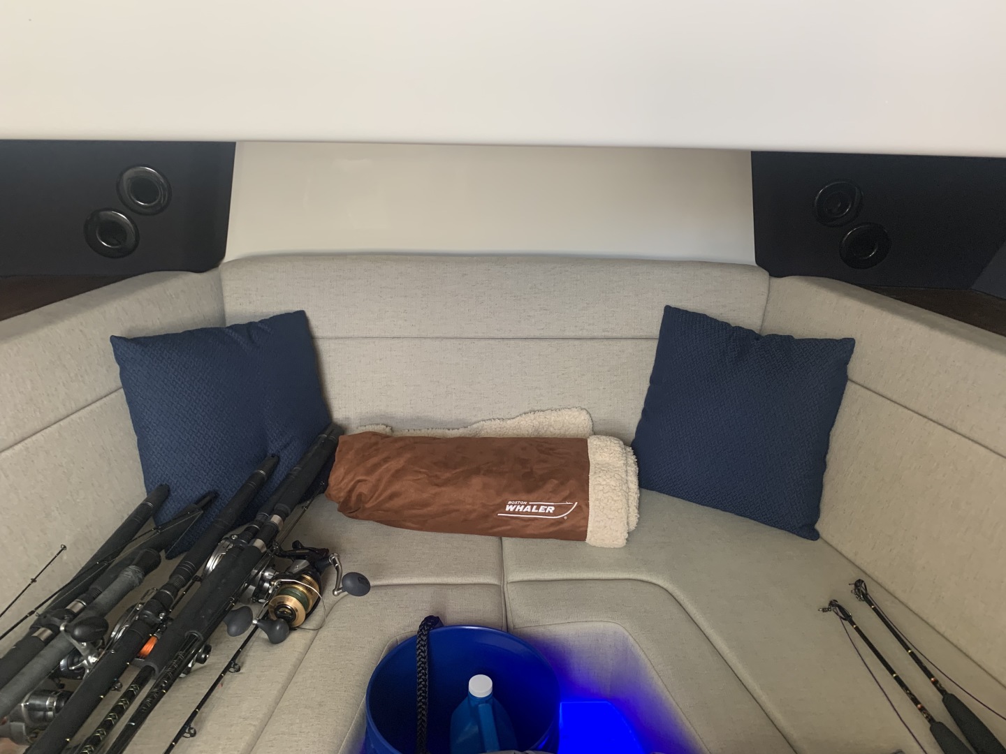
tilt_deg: -19.1
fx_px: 756
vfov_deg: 53.1
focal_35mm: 26
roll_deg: -3.0
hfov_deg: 67.3
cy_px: 377
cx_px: 503
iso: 125
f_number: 1.8
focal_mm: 4.25
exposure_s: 1/60
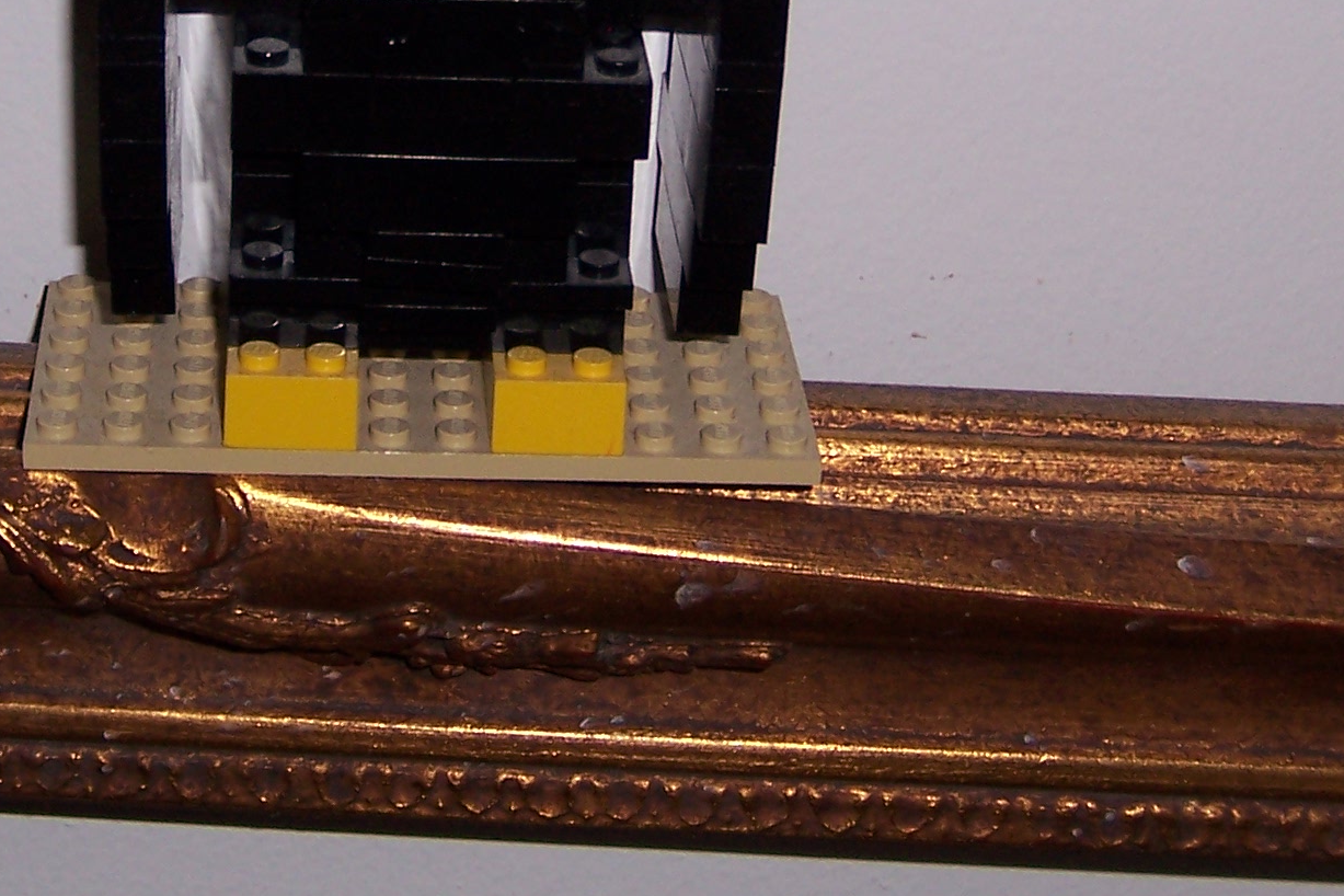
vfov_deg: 12.5
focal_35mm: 107
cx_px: 391
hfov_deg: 19.0
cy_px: -120
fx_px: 3994
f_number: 3.4
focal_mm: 8.2
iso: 80
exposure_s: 1/60
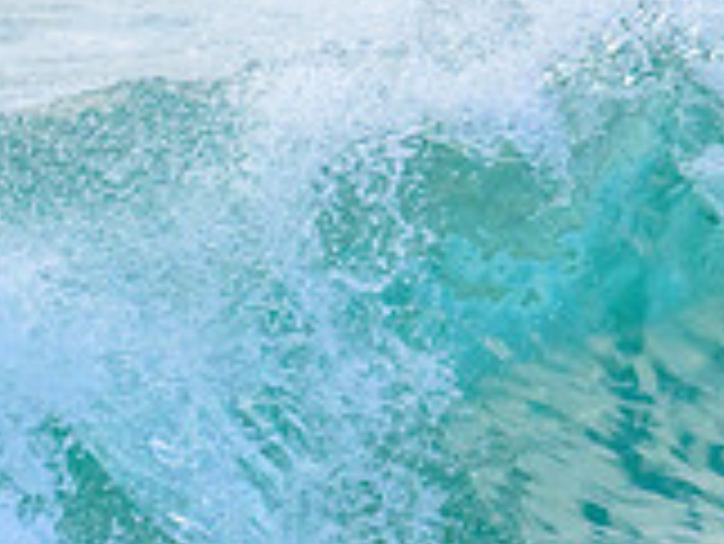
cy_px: 299
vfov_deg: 0.8
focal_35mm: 1765
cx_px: 1232
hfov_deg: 1.1
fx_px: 36943
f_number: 10
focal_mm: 510
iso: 2200
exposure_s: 1/2000
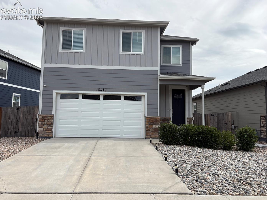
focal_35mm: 27
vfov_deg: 51.3
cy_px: 100
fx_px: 208
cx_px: 129
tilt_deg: +6.3
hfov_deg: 65.3
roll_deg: -0.4
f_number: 1.6
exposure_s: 1/3623
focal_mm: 5.96
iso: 50
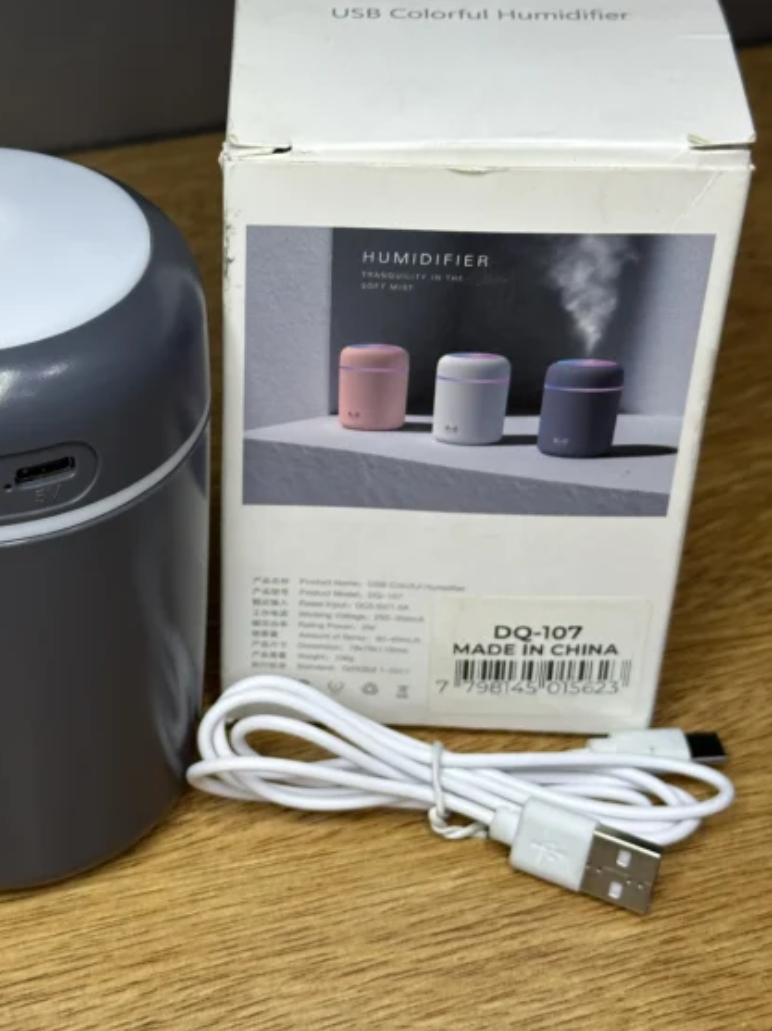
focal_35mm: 69
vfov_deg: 28.2
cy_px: 511
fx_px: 2054
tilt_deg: -38.5
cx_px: 246
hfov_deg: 21.2
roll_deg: -2.0
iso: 125
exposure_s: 1/50
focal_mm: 6.86
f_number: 1.78
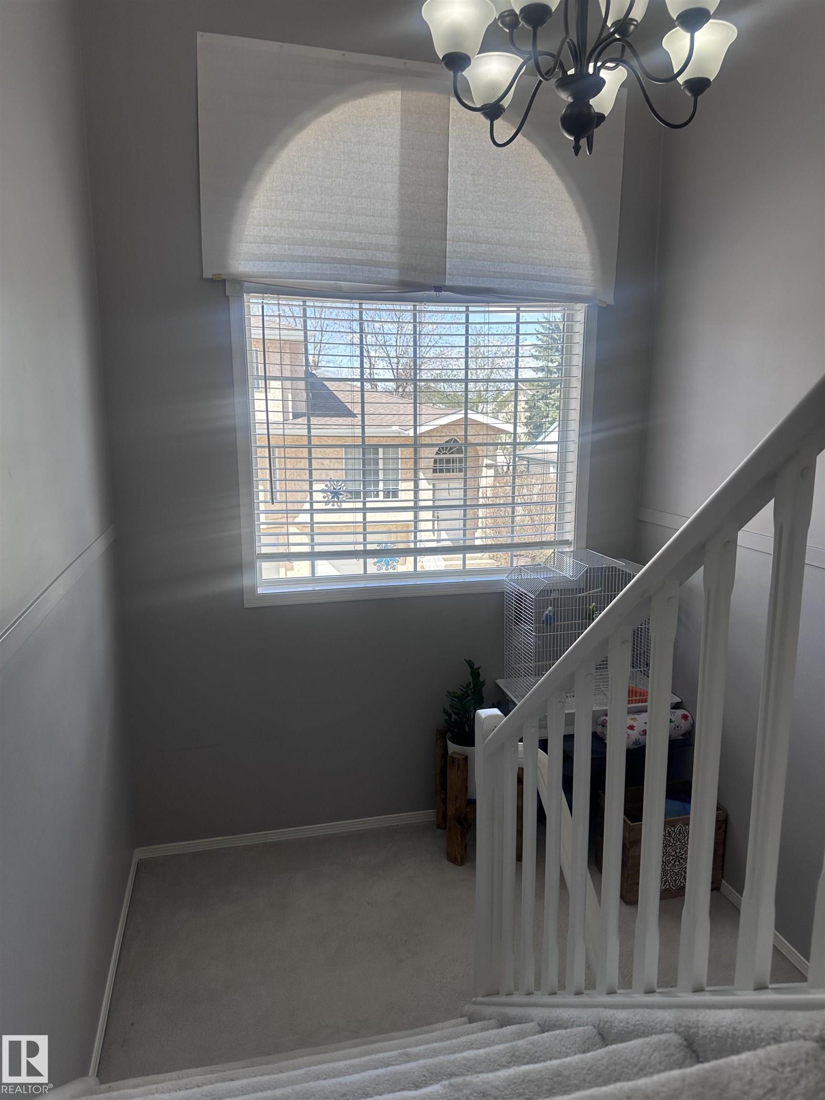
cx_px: 412
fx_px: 763
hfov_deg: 56.8
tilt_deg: -11.5
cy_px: 550
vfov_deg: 71.6
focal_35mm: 24
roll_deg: +0.5
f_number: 1.78
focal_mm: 6.86
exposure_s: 1/587
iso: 80
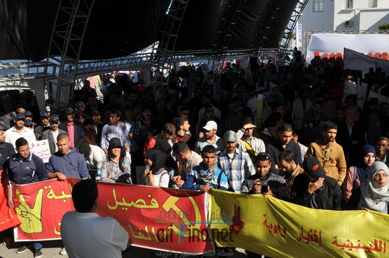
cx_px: 194
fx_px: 421
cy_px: 129
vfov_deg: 34.1
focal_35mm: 39
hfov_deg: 49.6
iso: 200
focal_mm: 26
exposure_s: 1/200
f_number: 13
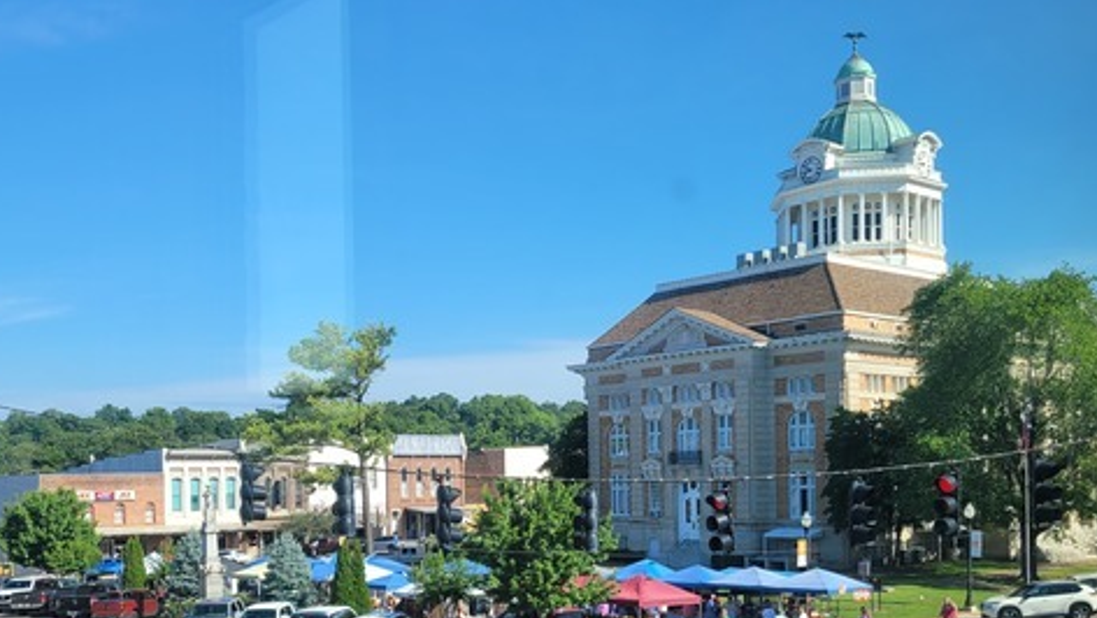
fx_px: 1164
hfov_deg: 50.5
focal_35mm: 40
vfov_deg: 29.0
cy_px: 512
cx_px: 546
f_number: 1.8
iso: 40
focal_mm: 5.4
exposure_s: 1/1179
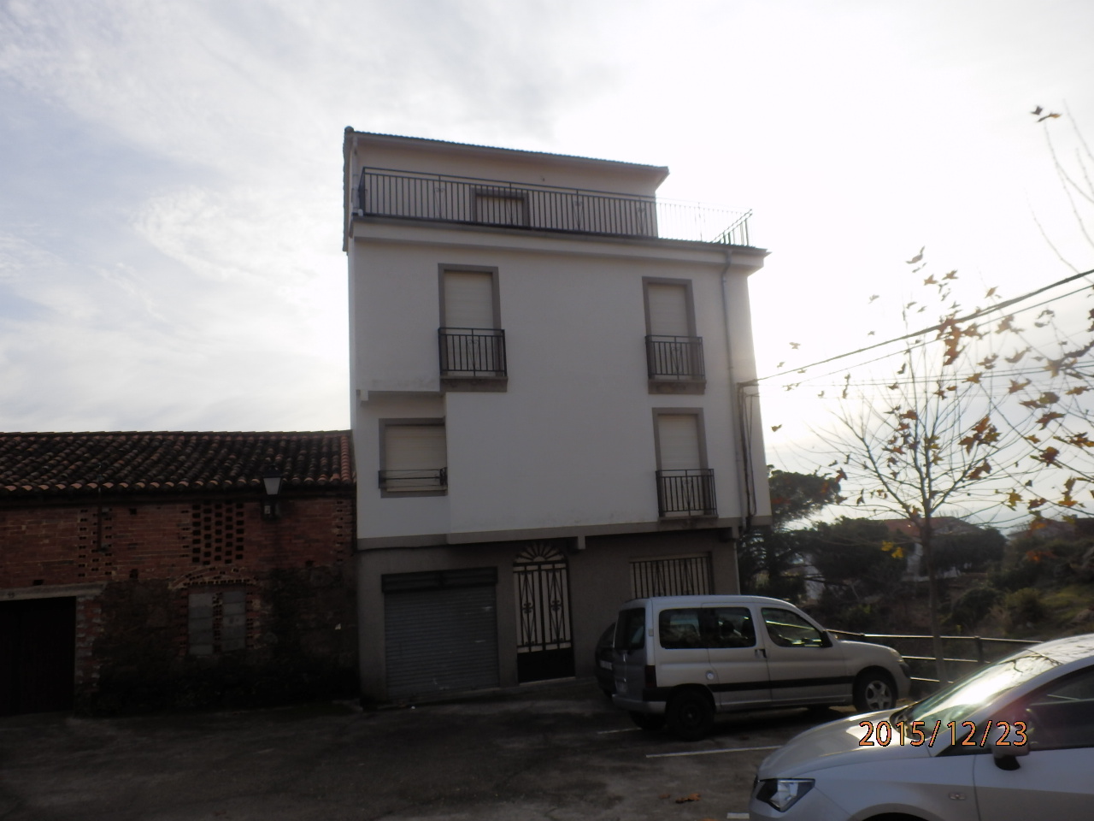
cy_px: 410
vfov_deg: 56.8
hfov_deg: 71.6
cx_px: 547
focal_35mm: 24
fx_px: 758
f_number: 7.9
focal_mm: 4.2
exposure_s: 1/125
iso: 80
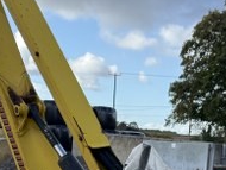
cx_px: 134
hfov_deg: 19.4
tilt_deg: -9.1
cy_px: 238
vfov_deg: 14.0
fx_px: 660
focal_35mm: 101
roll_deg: -5.2
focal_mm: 6.76
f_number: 1.78
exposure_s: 1/2299
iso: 100
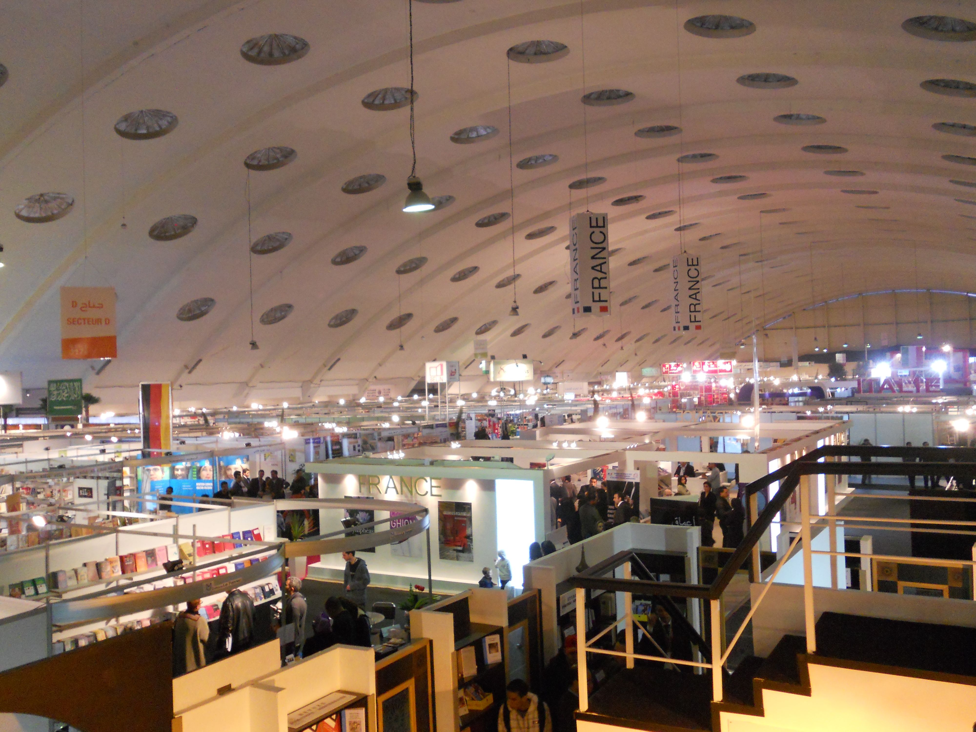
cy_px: 366
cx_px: 488
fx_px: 902
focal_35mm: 32
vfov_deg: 44.2
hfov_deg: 56.8
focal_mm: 5.8
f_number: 3.5
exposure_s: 1/25
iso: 400
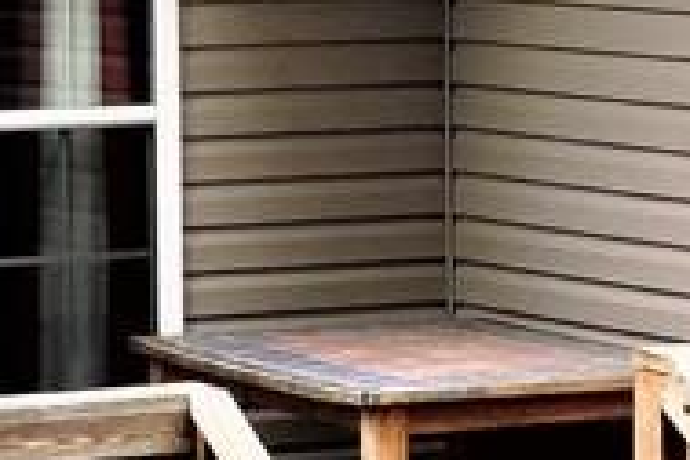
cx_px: 1256
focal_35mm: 310
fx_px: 5941
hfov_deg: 6.5
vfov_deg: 4.4
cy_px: -37
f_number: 4
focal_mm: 9.9
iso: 100
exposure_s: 1/100
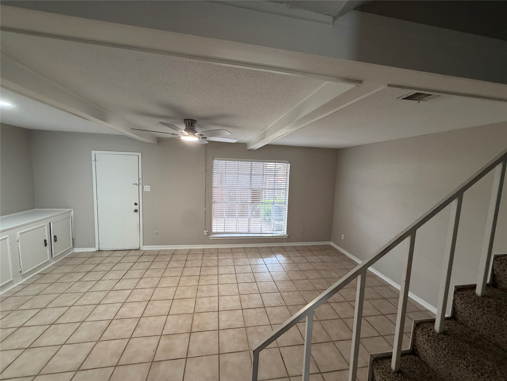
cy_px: 190
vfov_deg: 85.7
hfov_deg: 102.1
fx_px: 205
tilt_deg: -4.8
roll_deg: -1.3
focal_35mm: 14
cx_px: 254
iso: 250
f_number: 2.2
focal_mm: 2.22
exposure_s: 1/60
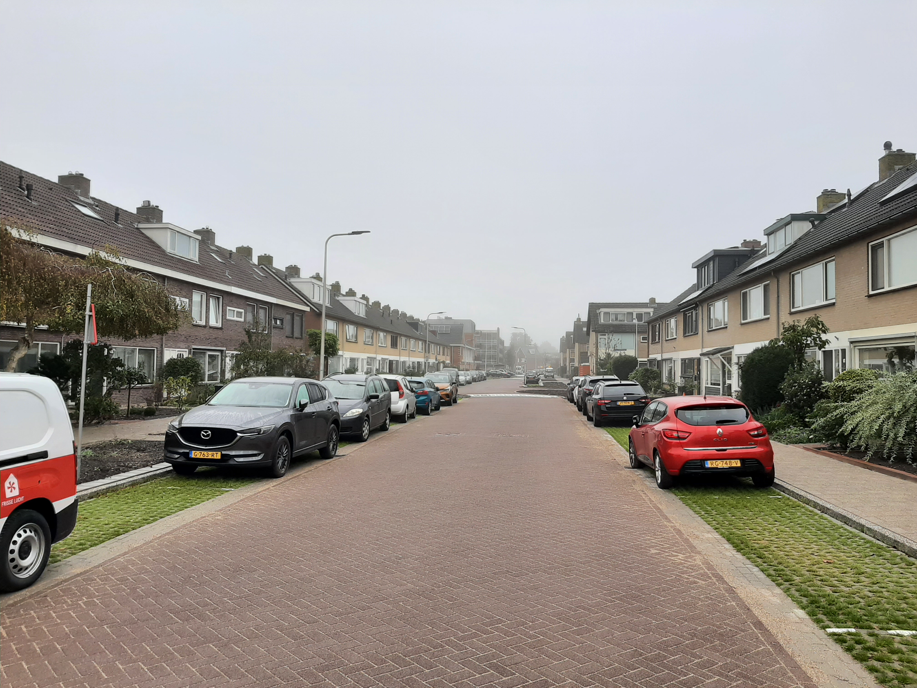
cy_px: 344
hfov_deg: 67.3
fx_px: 689
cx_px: 458
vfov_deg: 53.1
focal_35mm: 26
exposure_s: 1/873
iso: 40
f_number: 1.7
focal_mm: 3.93
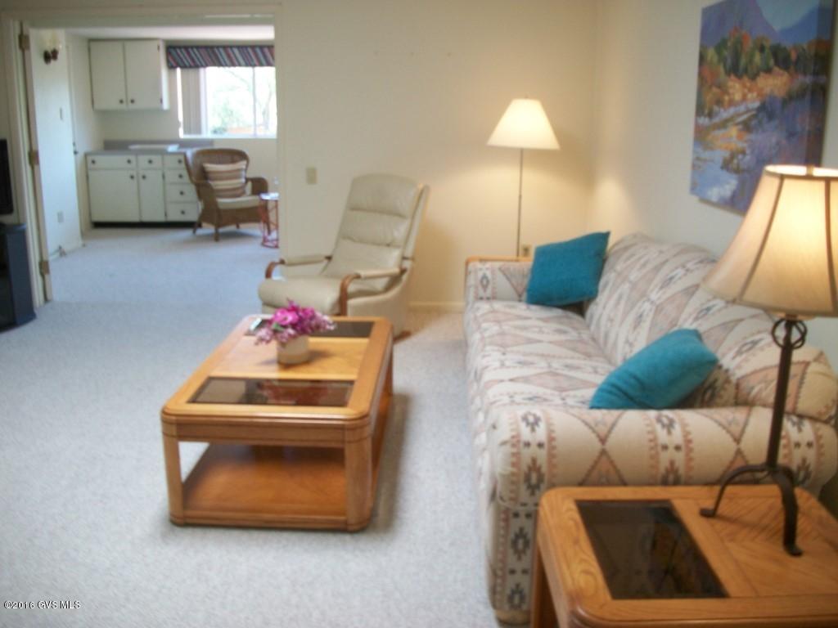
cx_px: 419
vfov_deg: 44.2
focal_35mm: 32
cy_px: 314
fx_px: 775
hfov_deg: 56.8
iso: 80
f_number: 2.9
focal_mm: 5.7
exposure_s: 1/30
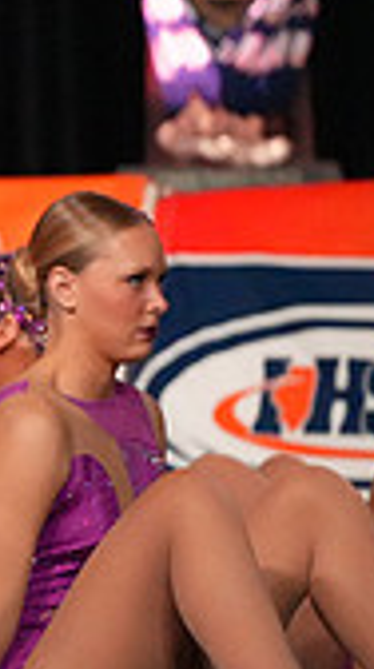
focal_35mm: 1088
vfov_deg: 2.0
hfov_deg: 1.1
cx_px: -641
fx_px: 19259
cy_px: 488
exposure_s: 1/1250
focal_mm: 300
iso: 16000
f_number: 3.5
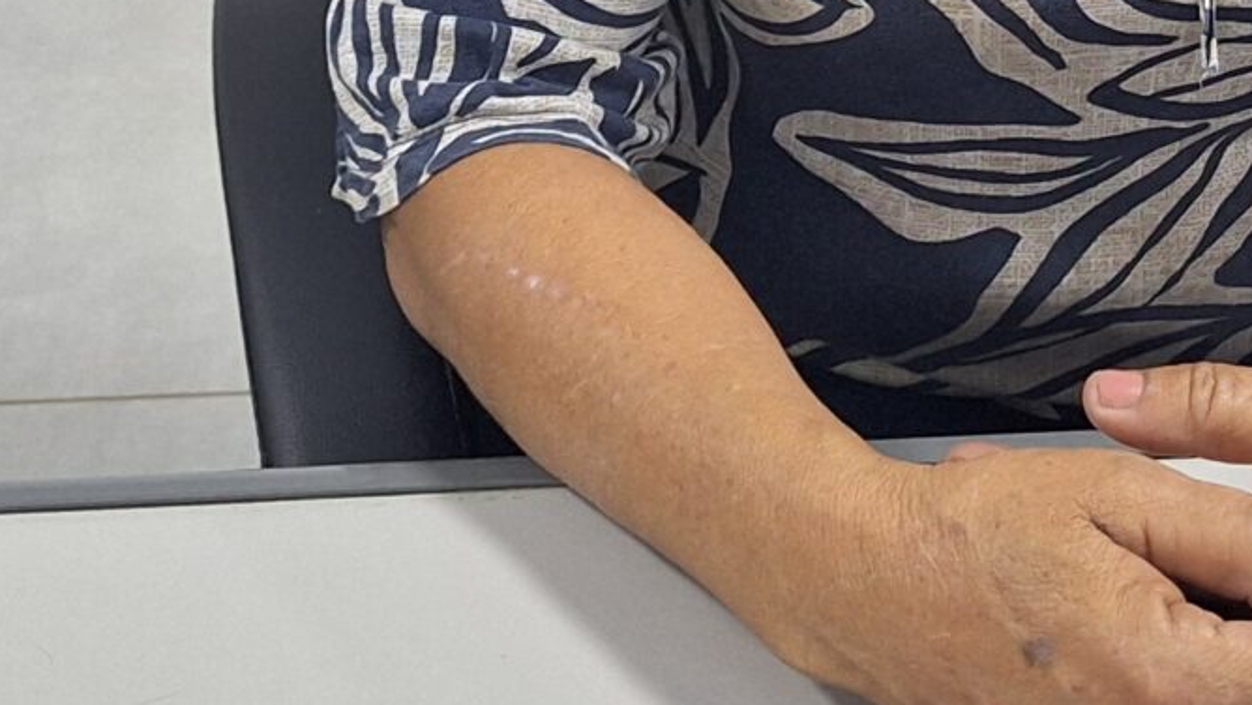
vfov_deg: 11.6
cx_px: 800
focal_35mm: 96
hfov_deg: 22.2
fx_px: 3188
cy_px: -594
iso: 160
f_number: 1.8
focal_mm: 5.54
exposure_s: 1/50
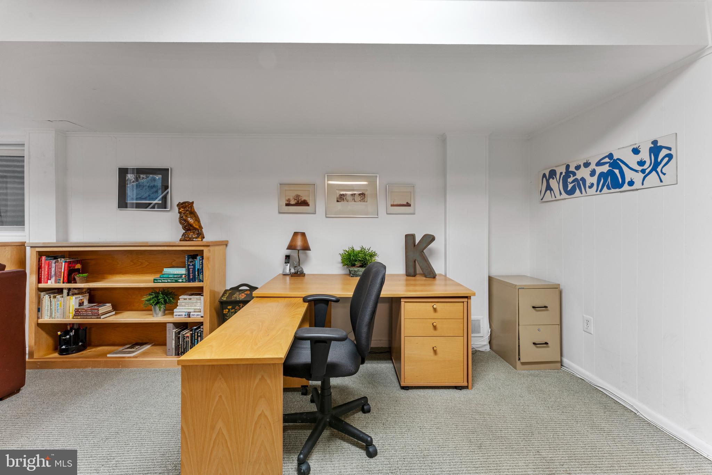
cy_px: 238
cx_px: 356
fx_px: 277
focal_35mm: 14
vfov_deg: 81.2
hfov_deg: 104.3
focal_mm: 14
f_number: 11
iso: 320
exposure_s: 1.3
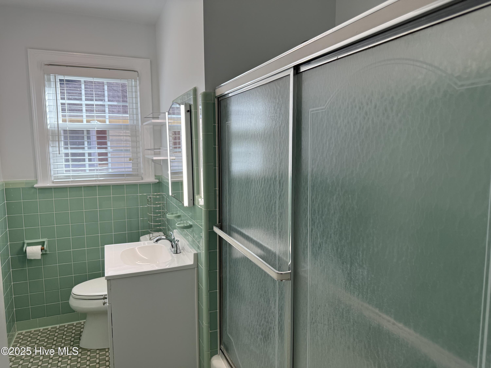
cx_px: 246
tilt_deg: -4.9
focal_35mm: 24
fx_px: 340
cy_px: 184
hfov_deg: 71.6
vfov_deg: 56.8
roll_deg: +0.1
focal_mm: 6.76
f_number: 1.78
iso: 100
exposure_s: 1/258
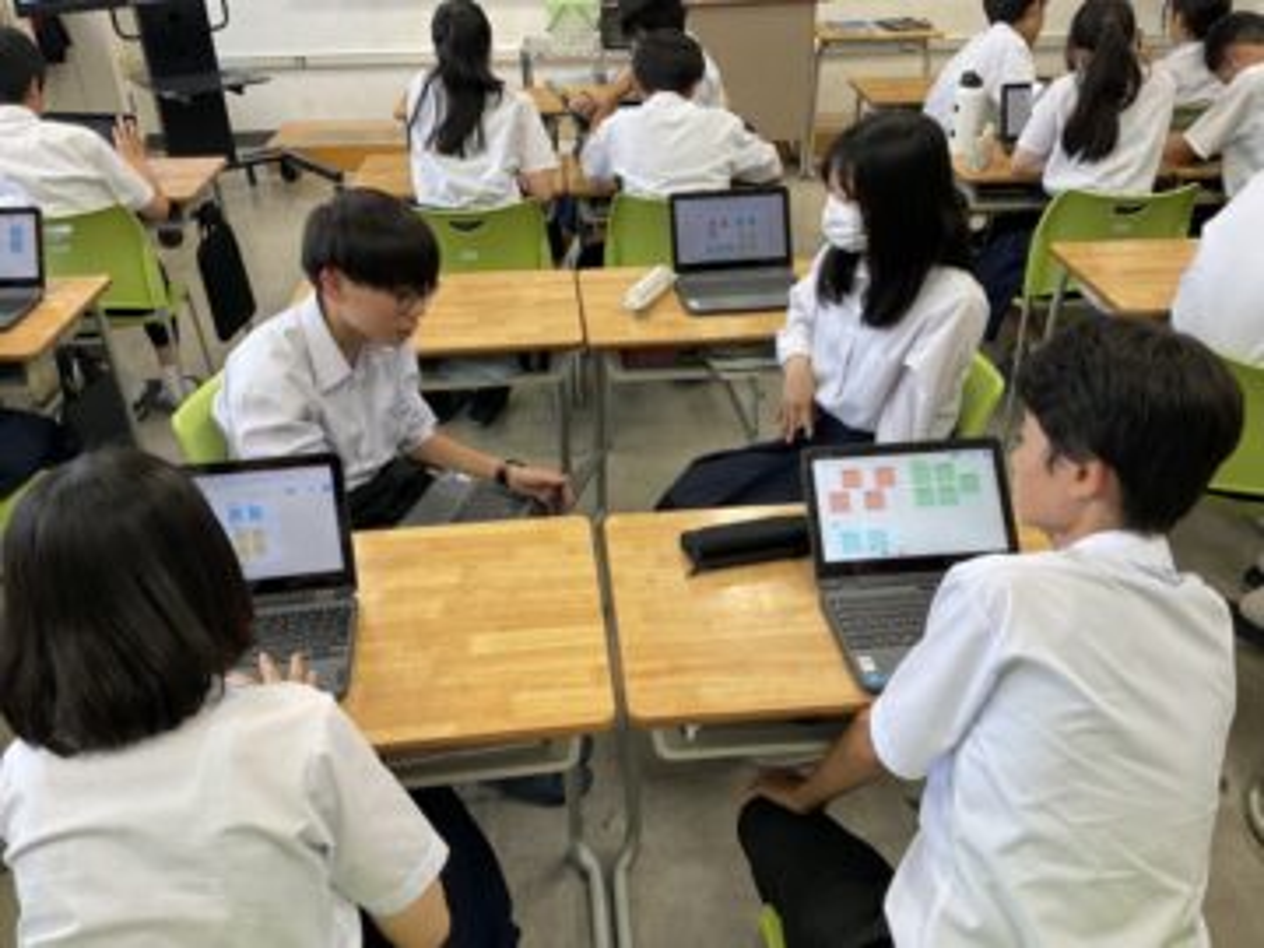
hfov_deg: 61.7
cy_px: 474
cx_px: 632
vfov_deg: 48.2
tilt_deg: -30.9
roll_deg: +0.9
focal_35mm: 29
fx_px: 1059
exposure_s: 1/60
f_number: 1.8
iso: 50
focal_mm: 3
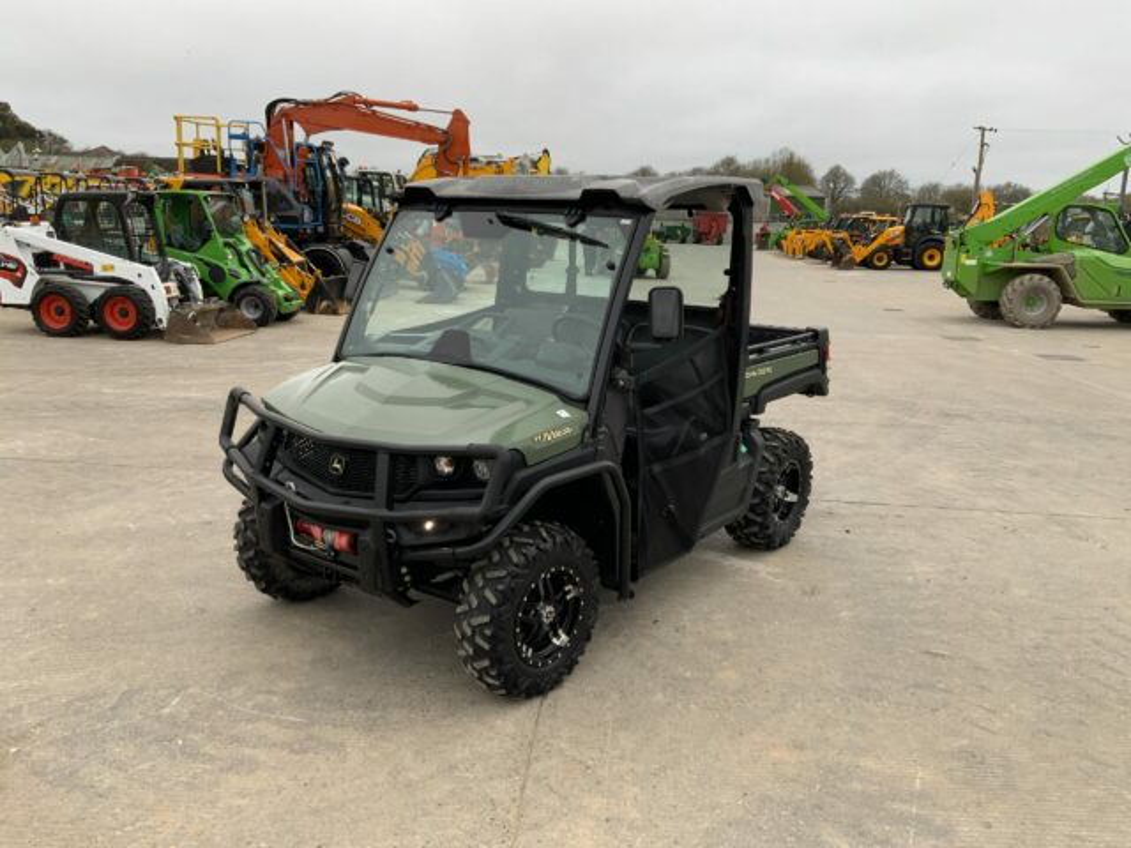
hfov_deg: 61.7
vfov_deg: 48.2
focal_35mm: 29
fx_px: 948
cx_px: 566
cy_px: 424
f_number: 1.8
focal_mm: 3
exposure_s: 1/122
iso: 20
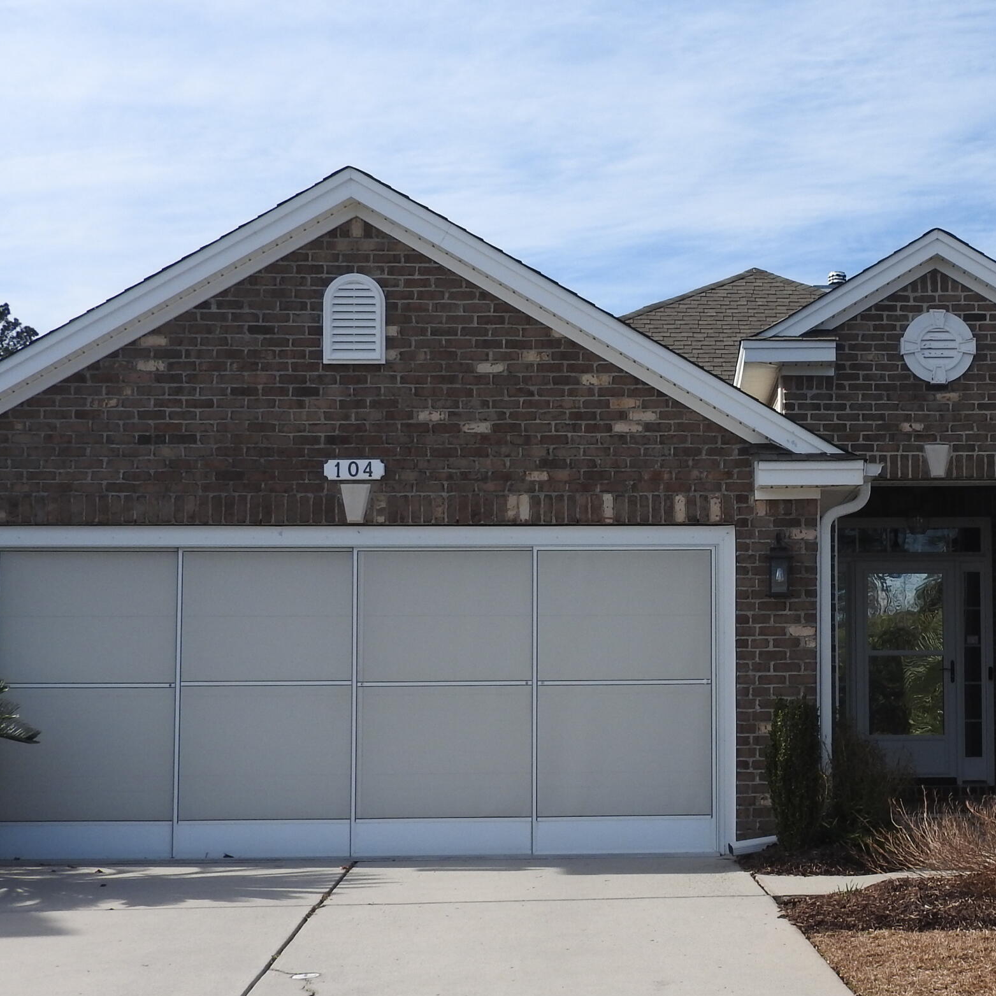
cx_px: 813
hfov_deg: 29.8
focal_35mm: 56
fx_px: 1823
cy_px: 559
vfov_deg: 30.5
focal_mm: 5.9
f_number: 3.6
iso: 100
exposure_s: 1/1000
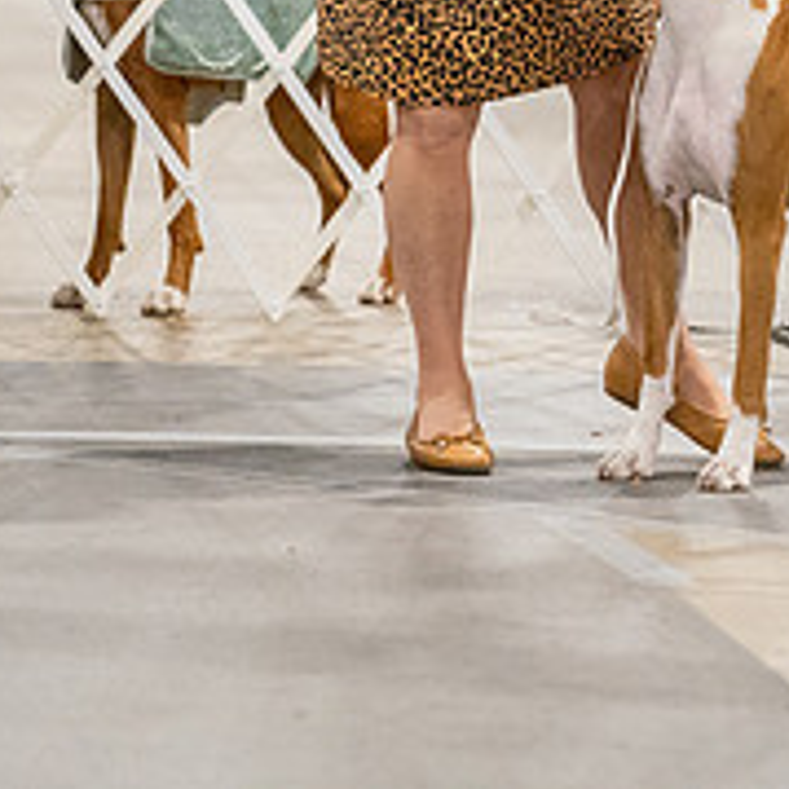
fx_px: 10908
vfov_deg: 4.1
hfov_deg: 4.1
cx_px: 646
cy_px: -198
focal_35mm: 423
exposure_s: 1/250
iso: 6400
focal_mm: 132
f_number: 3.5
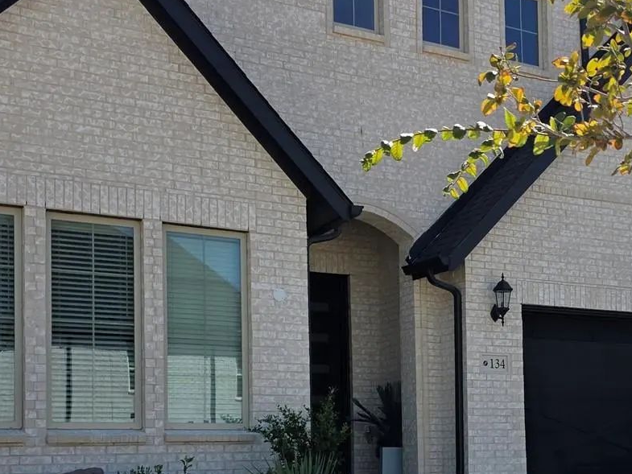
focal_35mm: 60
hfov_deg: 31.8
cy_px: 394
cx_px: 448
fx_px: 1096
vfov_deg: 24.0
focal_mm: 6.3
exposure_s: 1/4237
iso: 80
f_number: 1.7
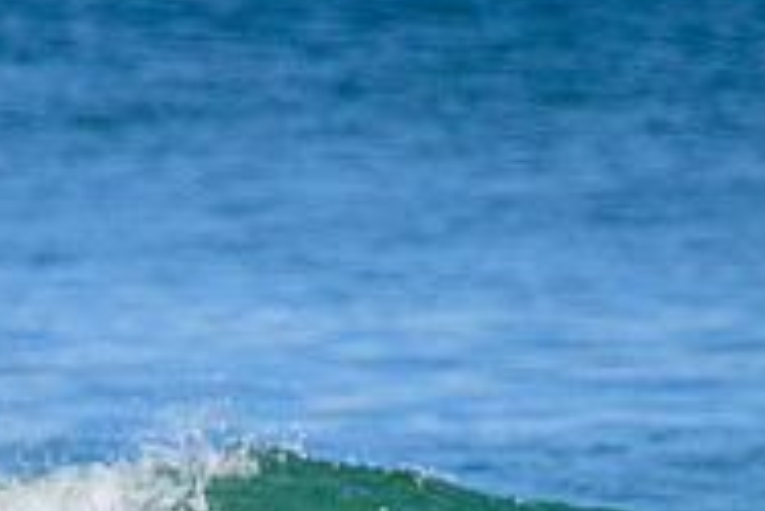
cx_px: -45
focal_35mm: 2481
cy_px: 664
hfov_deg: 0.8
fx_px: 52761
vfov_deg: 0.6
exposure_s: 1/1600
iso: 2200
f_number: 11
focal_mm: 800
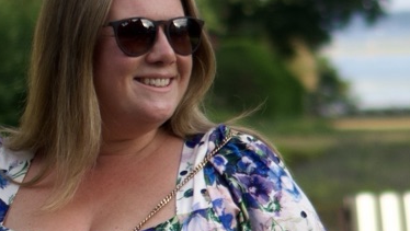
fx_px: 3196
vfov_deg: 4.1
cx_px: 227
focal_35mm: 294
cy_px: 236
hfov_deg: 7.3
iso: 100
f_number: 1.8
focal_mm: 35
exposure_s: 1/1600
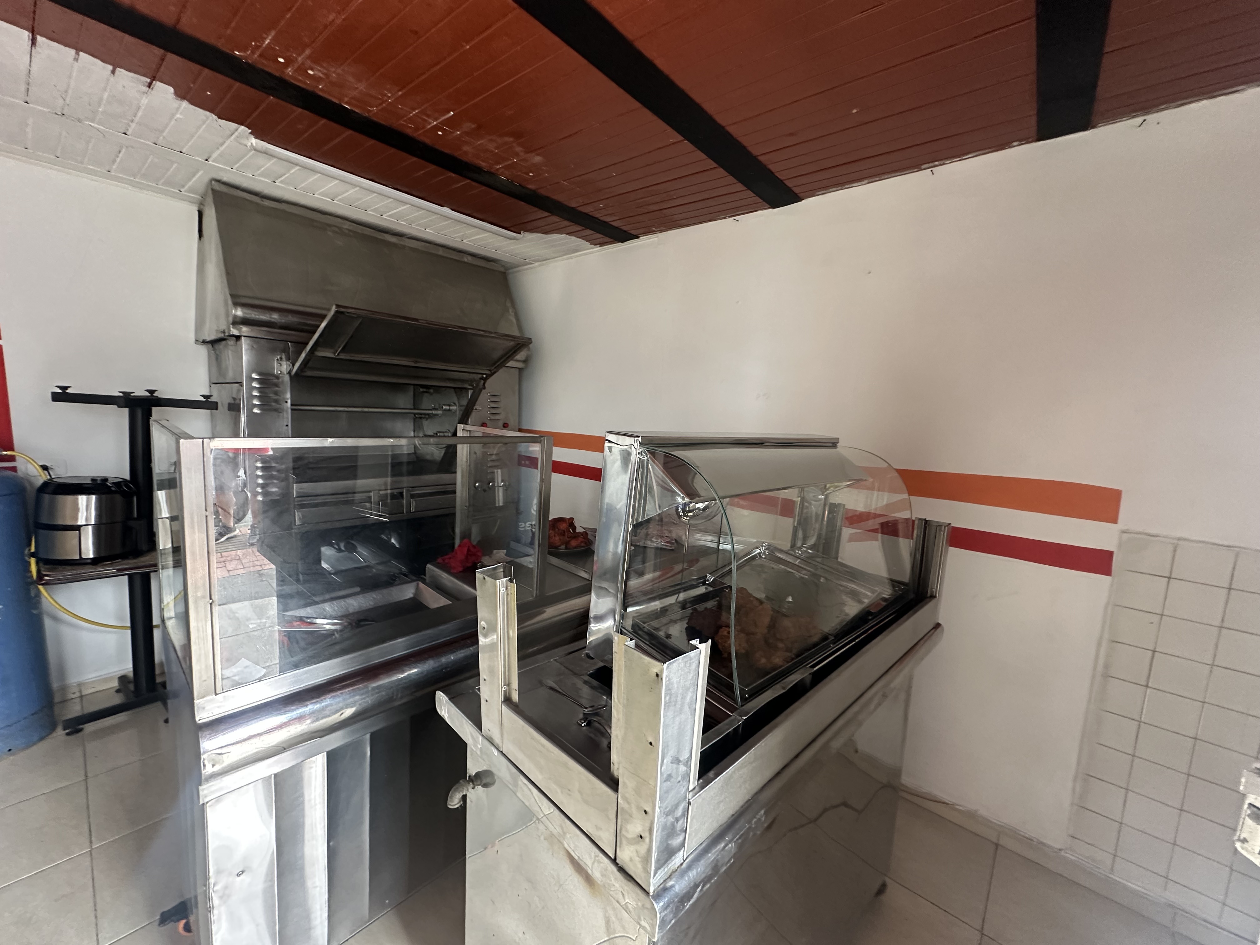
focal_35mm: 14
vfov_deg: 85.7
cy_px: 472
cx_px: 630
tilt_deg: -6.9
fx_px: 510
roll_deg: -3.3
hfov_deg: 102.1
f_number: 2.2
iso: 320
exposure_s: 1/60
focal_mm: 2.22
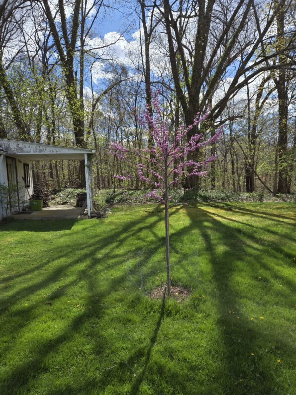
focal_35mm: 24
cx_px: 151
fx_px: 273
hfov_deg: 56.8
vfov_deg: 71.6
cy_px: 198
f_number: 1.8
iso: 25
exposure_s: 1/1667
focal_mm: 5.4
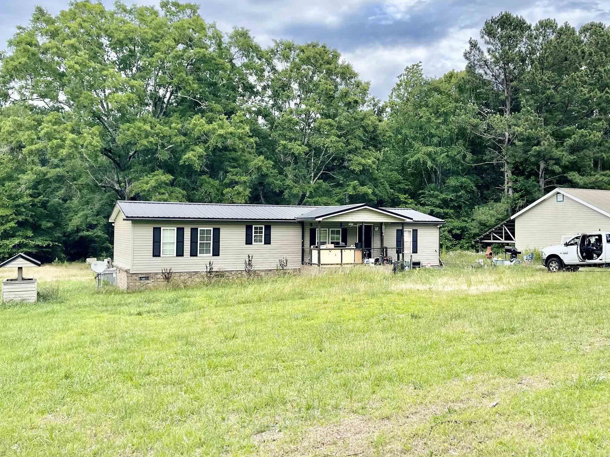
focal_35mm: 36
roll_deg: +0.1
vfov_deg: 39.6
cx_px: 380
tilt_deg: +2.2
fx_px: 634
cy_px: 204
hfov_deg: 50.9
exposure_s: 1/755
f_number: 1.6
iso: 32
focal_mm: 5.1
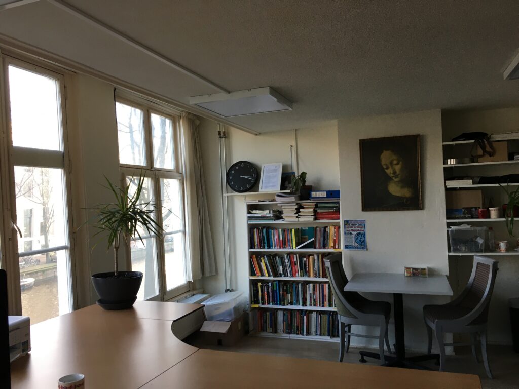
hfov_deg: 61.7
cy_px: 194
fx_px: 435
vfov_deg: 48.2
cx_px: 260
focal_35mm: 29
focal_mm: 4.15
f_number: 2.2
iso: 32
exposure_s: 1/33
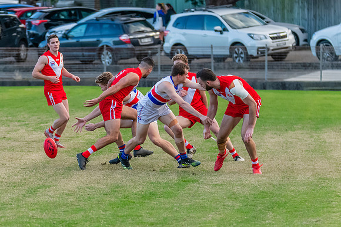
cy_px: 127
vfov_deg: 3.1
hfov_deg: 4.6
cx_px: 129
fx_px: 4253
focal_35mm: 449
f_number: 5.3
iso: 2800
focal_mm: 240
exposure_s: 1/1600
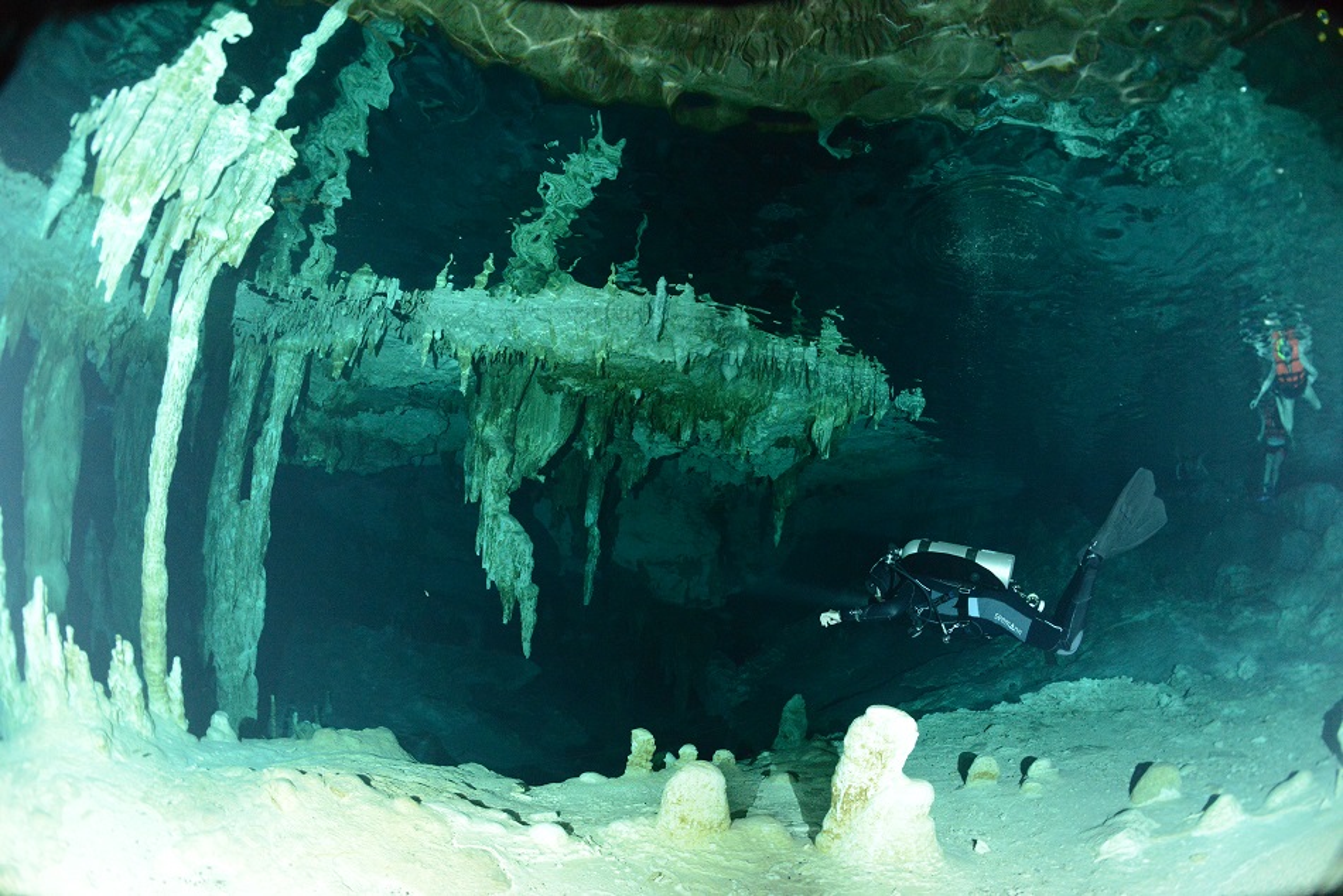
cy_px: 448
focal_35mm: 16
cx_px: 672
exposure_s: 1/60
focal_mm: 16
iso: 6400
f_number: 7.1
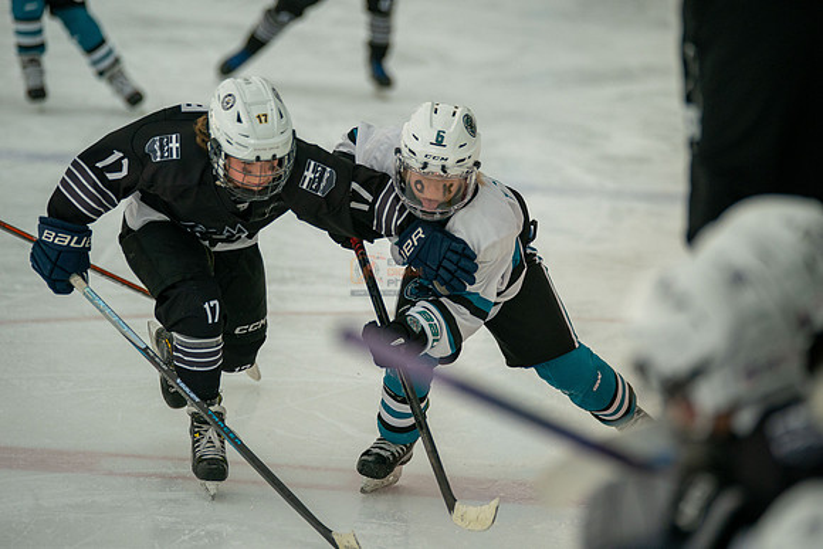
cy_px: 274
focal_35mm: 221
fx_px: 5053
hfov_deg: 9.3
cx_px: 412
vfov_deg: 6.2
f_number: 3.2
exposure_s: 1/4000
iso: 1600
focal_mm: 221
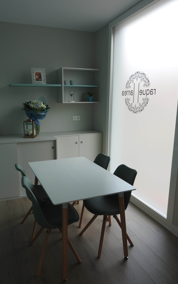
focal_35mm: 26
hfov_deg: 47.4
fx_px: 202
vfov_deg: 70.4
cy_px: 142
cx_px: 73
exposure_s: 1/200
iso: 100
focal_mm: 4.3
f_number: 3.3
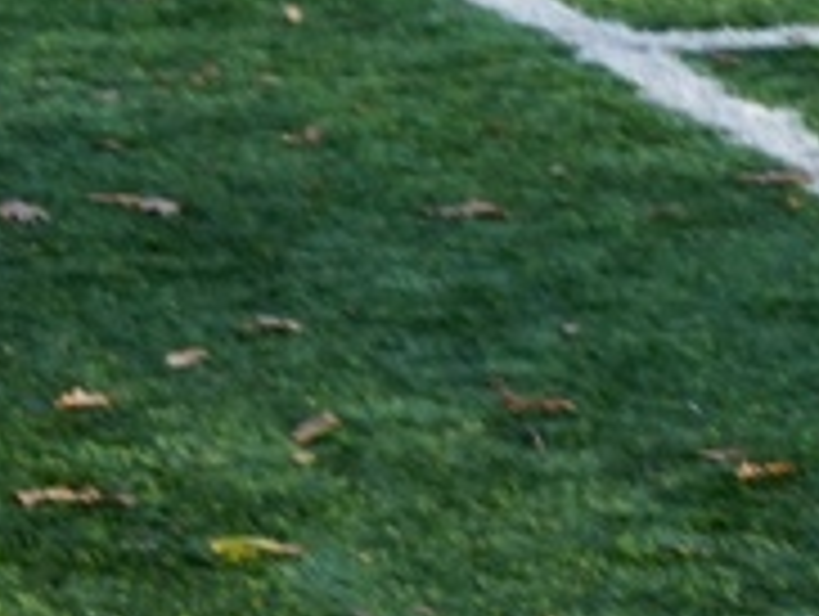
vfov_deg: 3.8
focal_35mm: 394
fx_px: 9334
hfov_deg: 5.0
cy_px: -232
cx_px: -288
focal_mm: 49
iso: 100
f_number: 7.1
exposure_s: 1/80
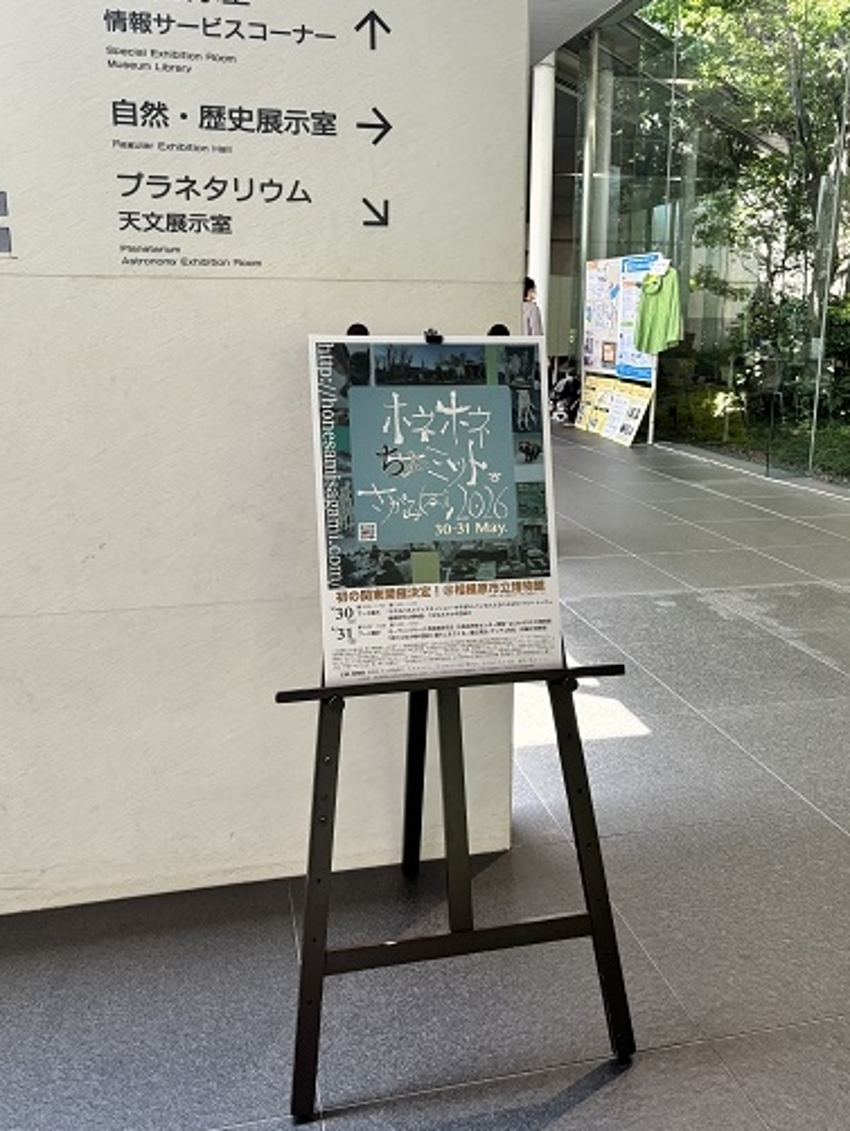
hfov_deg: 48.3
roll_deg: -1.3
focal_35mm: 29
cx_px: 435
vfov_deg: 61.6
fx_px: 949
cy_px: 527
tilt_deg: -13.3
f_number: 1.6
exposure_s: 1/100
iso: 125
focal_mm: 5.96
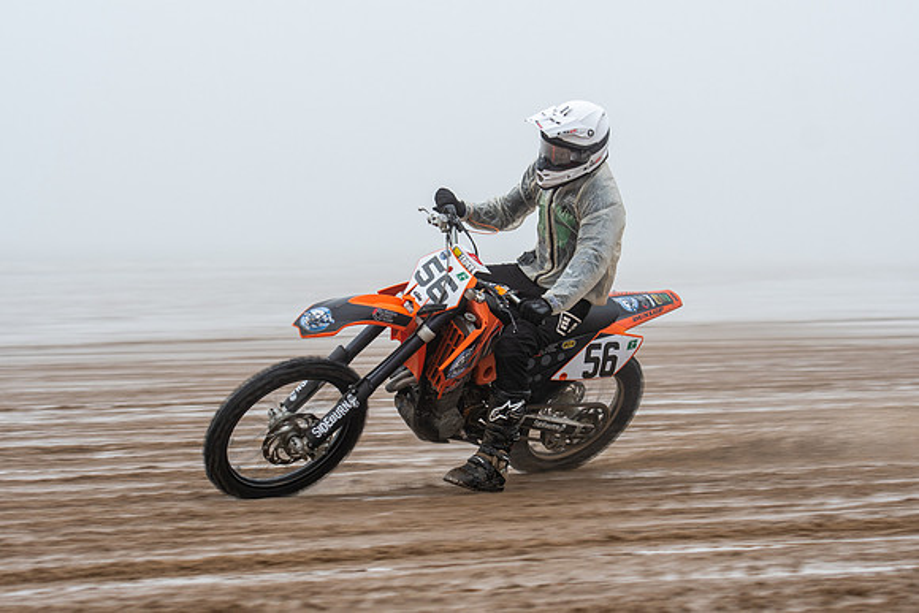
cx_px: 460
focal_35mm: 120
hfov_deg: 17.1
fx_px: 3064
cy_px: 306
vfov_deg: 11.4
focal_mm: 80
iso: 200
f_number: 4
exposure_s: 1/400
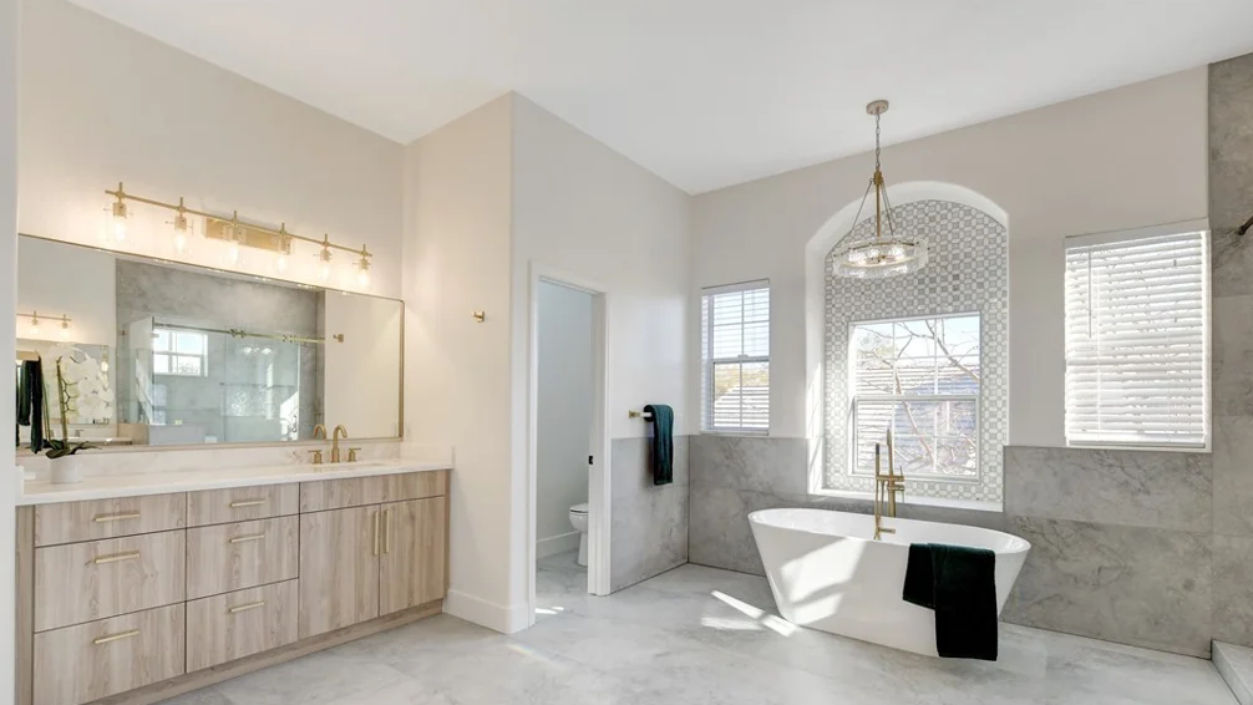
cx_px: 628
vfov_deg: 66.5
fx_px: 532
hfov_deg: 99.4
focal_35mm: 16
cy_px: 420
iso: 400
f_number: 9
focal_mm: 10
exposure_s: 1/100
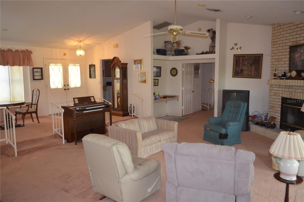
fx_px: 227
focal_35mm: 27
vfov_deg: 47.7
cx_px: 152
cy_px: 101
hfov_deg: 67.5
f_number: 3.5
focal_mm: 18
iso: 1250
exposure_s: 1/60
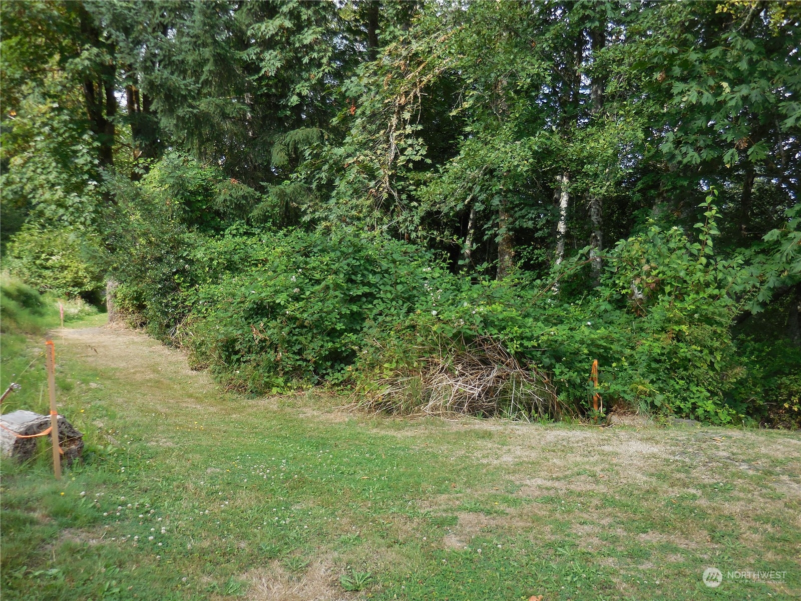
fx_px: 648
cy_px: 300
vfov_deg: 49.7
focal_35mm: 28
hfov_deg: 63.4
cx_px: 400
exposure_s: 1/320
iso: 125
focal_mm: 5
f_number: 3.5
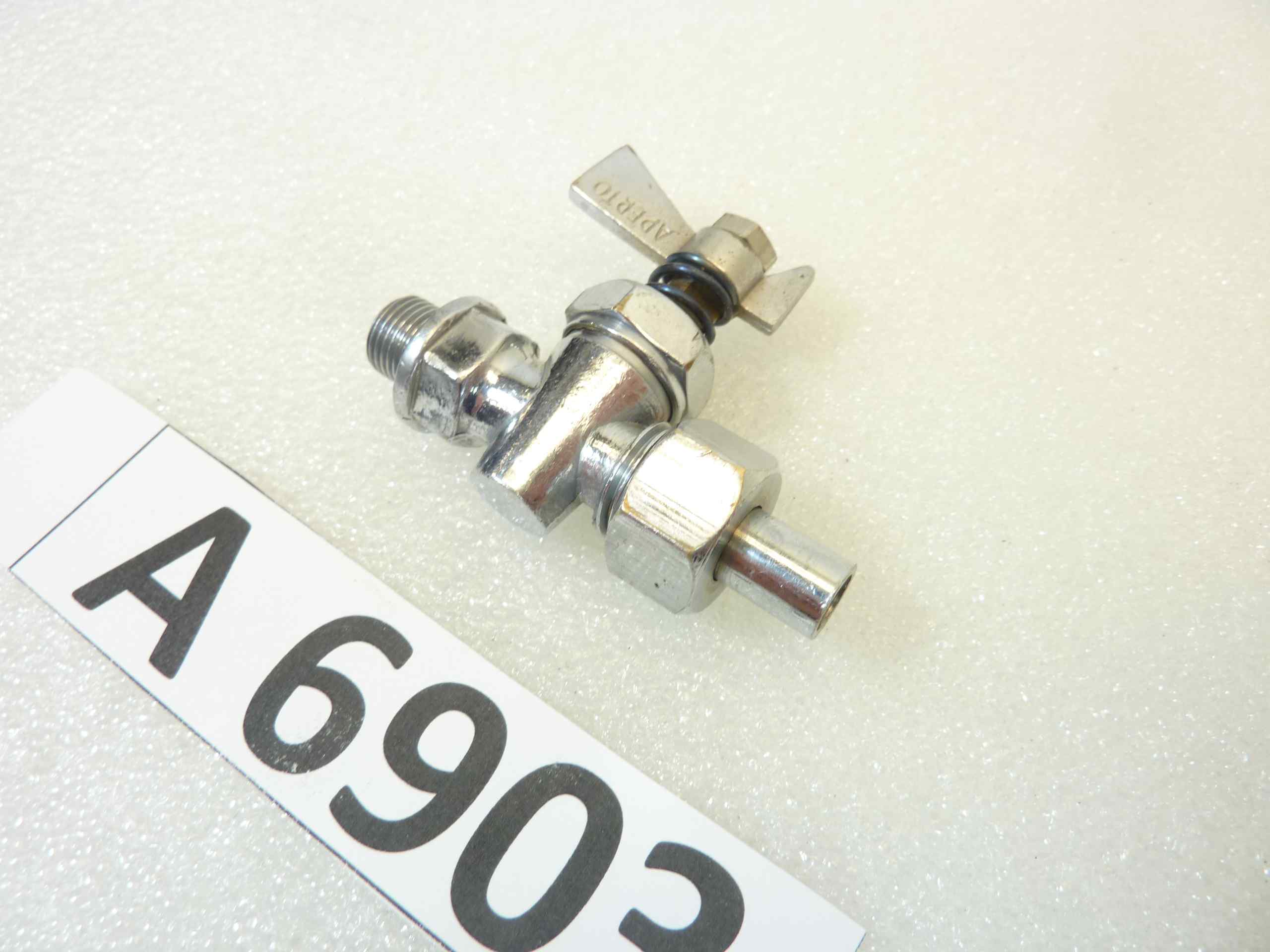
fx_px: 917
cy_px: 476
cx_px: 635
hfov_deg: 69.4
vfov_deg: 54.9
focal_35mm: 25
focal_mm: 4.1
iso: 80
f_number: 3.3
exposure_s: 1/30
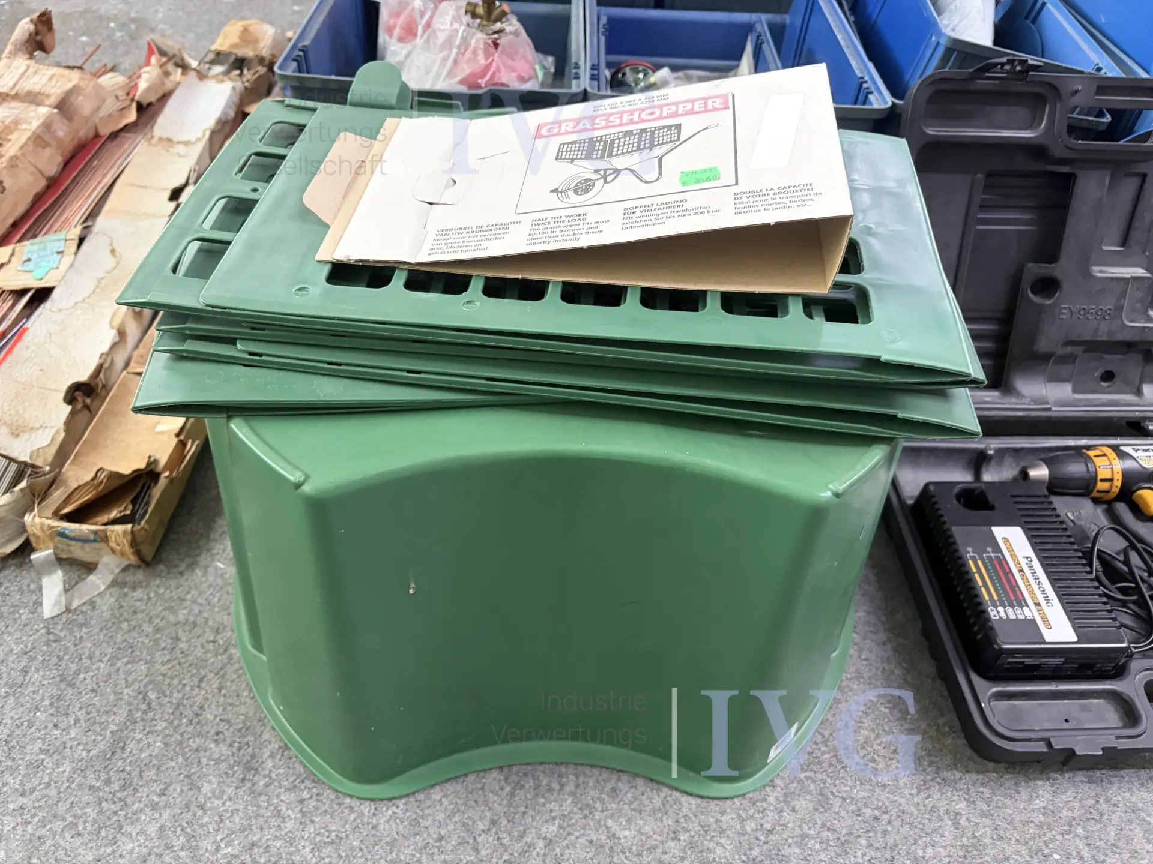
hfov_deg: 67.3
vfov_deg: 53.1
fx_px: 866
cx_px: 576
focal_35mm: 26
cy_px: 432
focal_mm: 5.96
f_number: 1.6
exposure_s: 1/50
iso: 250
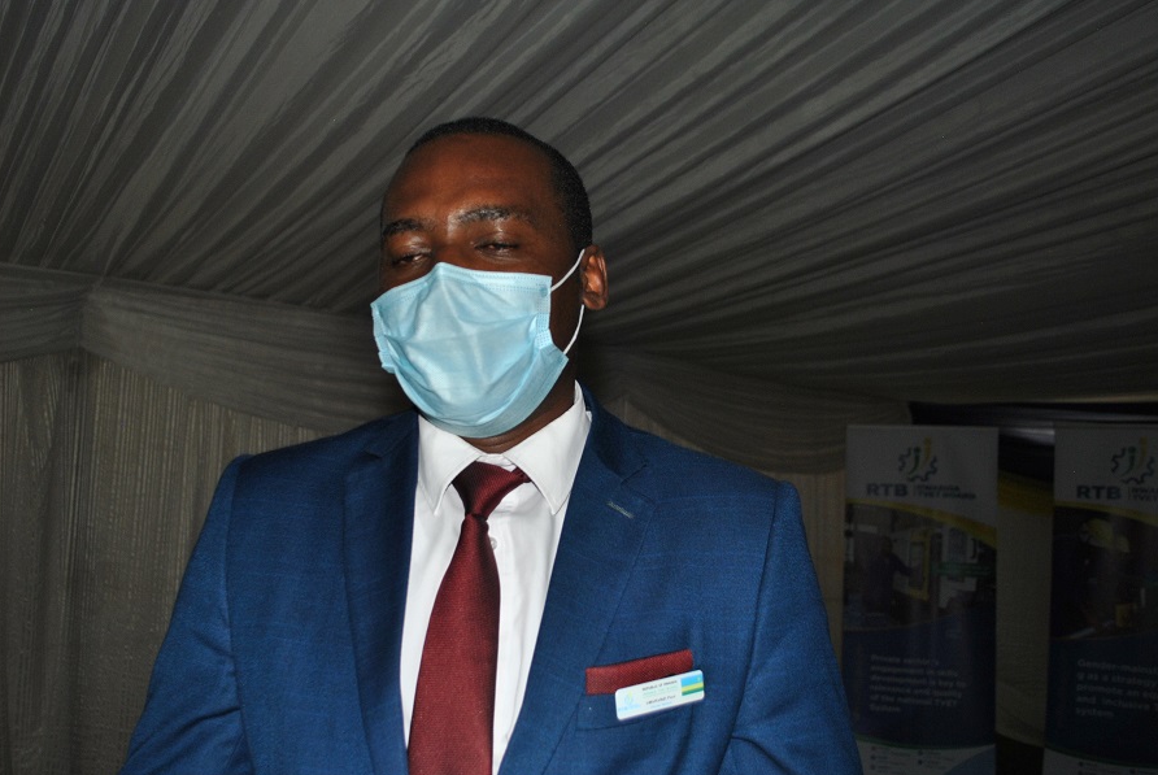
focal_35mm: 37
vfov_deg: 36.0
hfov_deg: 51.8
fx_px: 1192
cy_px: 393
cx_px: 562
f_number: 3.8
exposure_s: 1/60
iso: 200
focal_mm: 22
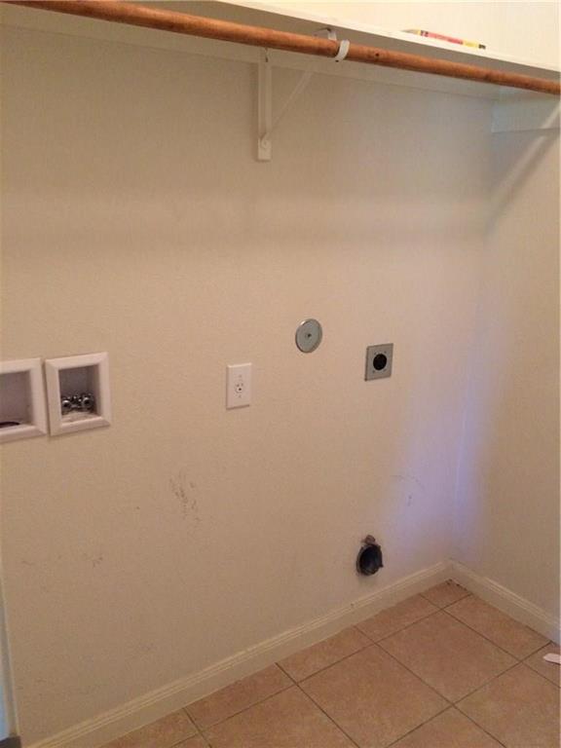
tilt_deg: -15.4
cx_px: 280
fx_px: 627
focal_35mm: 29
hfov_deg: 48.2
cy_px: 374
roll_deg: +0.6
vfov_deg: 61.7
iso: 320
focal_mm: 4.15
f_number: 2.2
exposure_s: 1/30
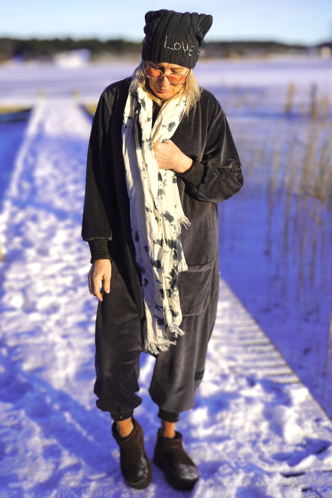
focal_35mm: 42
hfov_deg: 31.9
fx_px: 581
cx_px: 166
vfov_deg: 46.4
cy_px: 249
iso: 100
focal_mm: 28
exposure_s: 1/400
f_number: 5.6
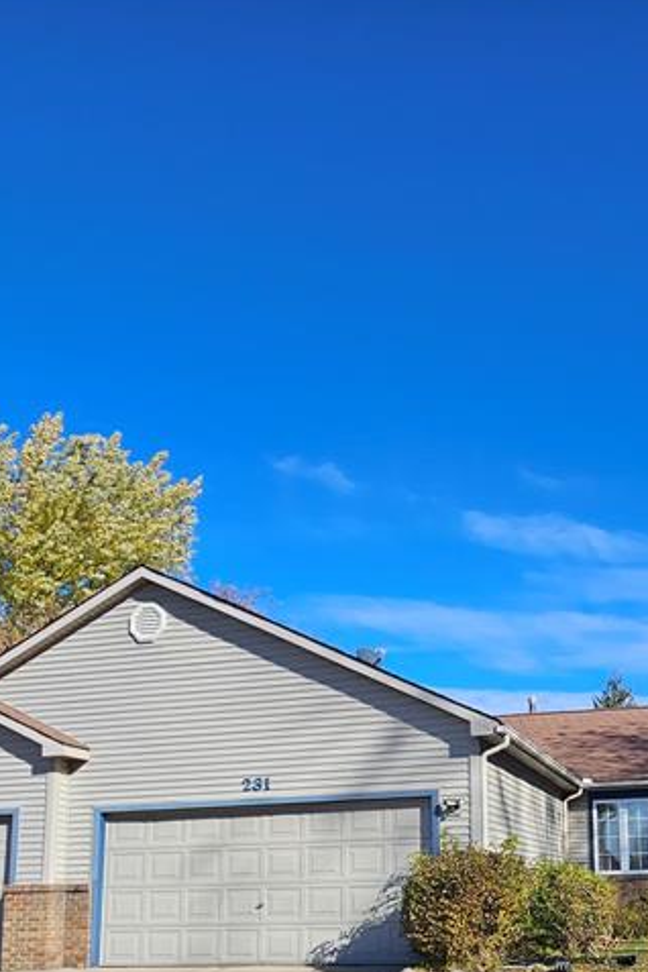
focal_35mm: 29
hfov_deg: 42.6
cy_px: 758
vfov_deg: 59.4
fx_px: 783
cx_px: 534
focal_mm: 2.2
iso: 50
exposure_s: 1/2371
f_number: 2.2
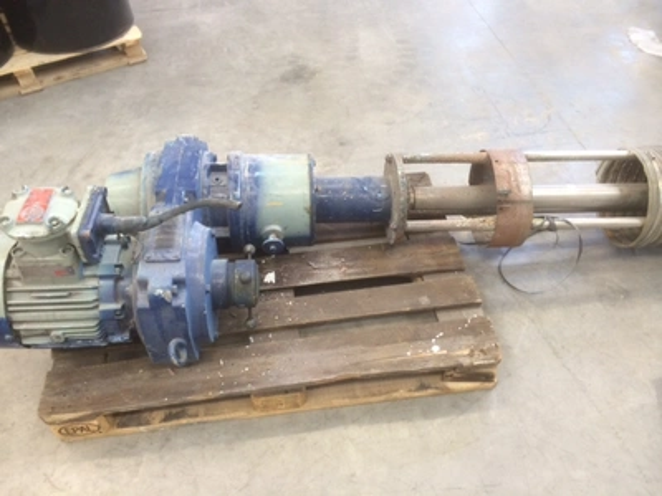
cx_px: 331
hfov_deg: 60.0
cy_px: 248
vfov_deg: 46.8
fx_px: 574
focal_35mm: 30
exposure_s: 1/30
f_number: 2.2
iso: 125
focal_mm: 4.12
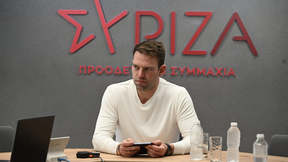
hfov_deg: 13.6
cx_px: 144
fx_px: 1207
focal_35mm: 158
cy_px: 68
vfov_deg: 7.7
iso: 5000
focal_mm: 150
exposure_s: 1/500
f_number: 5
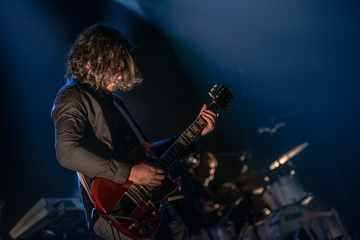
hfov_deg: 20.4
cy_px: 120
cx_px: 180
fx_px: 1001
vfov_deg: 13.7
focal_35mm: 100
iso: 800
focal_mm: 100
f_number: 2.8
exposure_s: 1/100
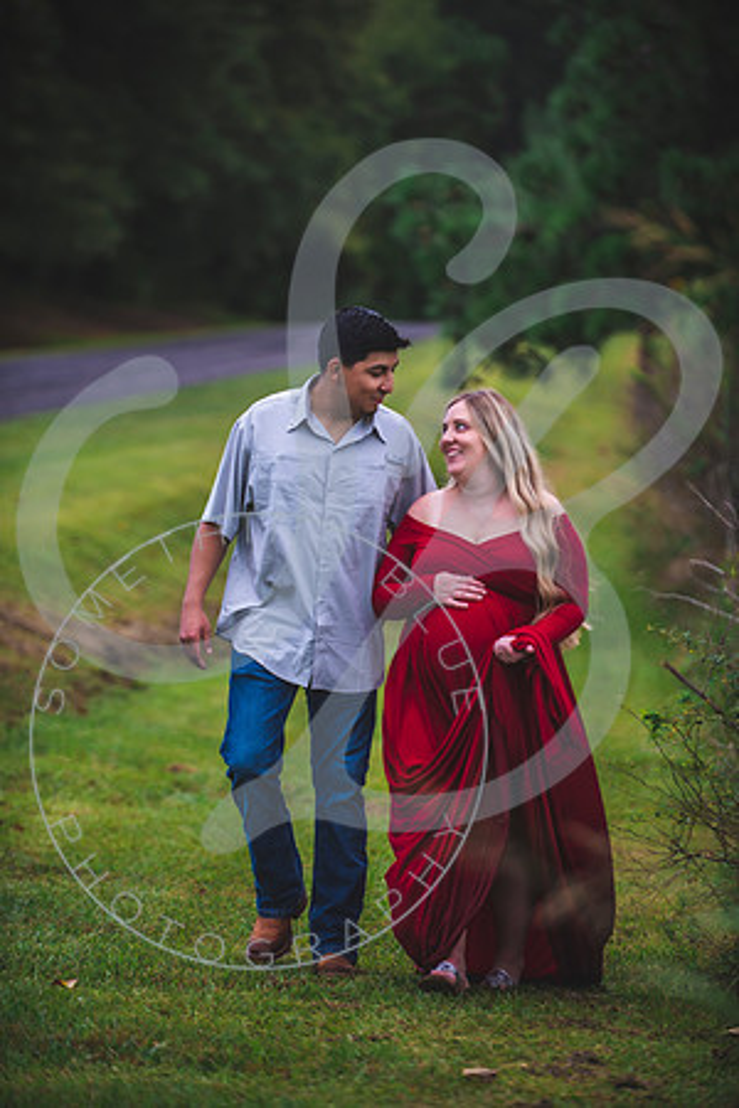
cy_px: 554
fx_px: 4618
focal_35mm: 150
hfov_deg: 9.1
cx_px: 370
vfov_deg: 13.7
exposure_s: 1/320
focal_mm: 150
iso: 200
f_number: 2.8
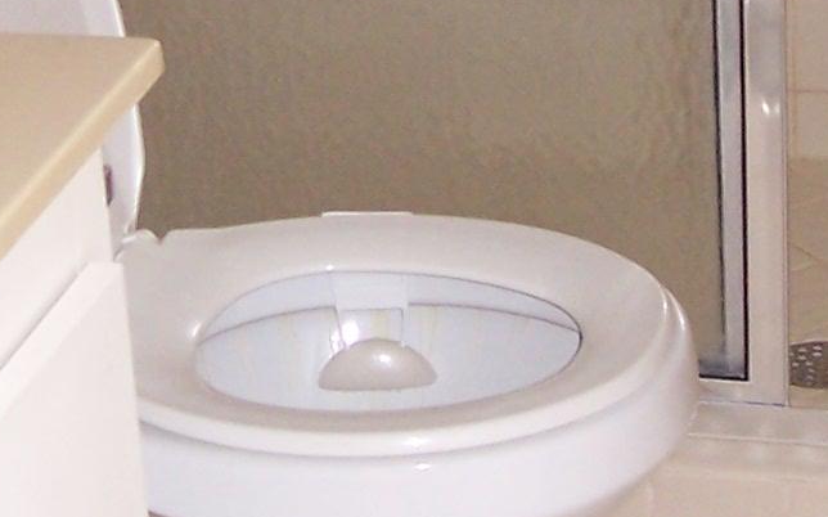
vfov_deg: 10.0
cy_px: -91
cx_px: 370
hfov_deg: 16.2
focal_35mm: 129
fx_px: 2910
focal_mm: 5.6
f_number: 2.7
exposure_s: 1/60
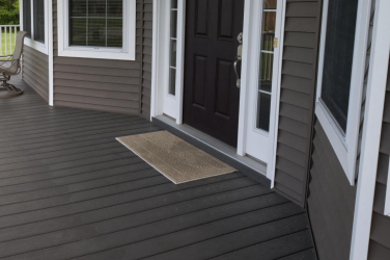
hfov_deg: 53.2
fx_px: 368
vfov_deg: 37.8
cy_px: 62
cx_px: 95
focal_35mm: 34
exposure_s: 1/60
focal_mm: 17
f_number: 13
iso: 250
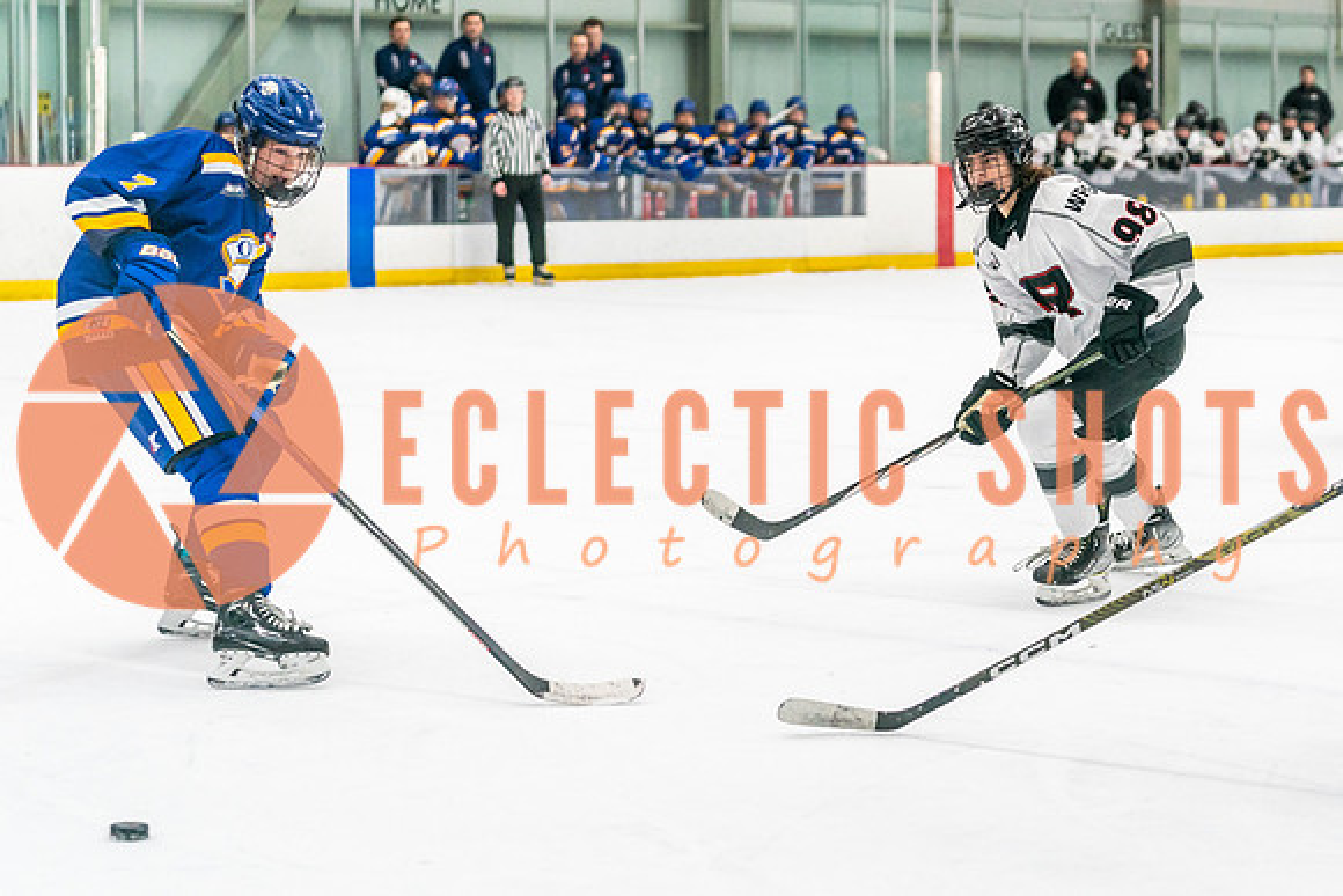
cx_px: 861
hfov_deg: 21.7
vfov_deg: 14.6
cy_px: 340
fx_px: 3491
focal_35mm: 94
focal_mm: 73
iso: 3200
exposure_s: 1/1250
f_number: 2.8
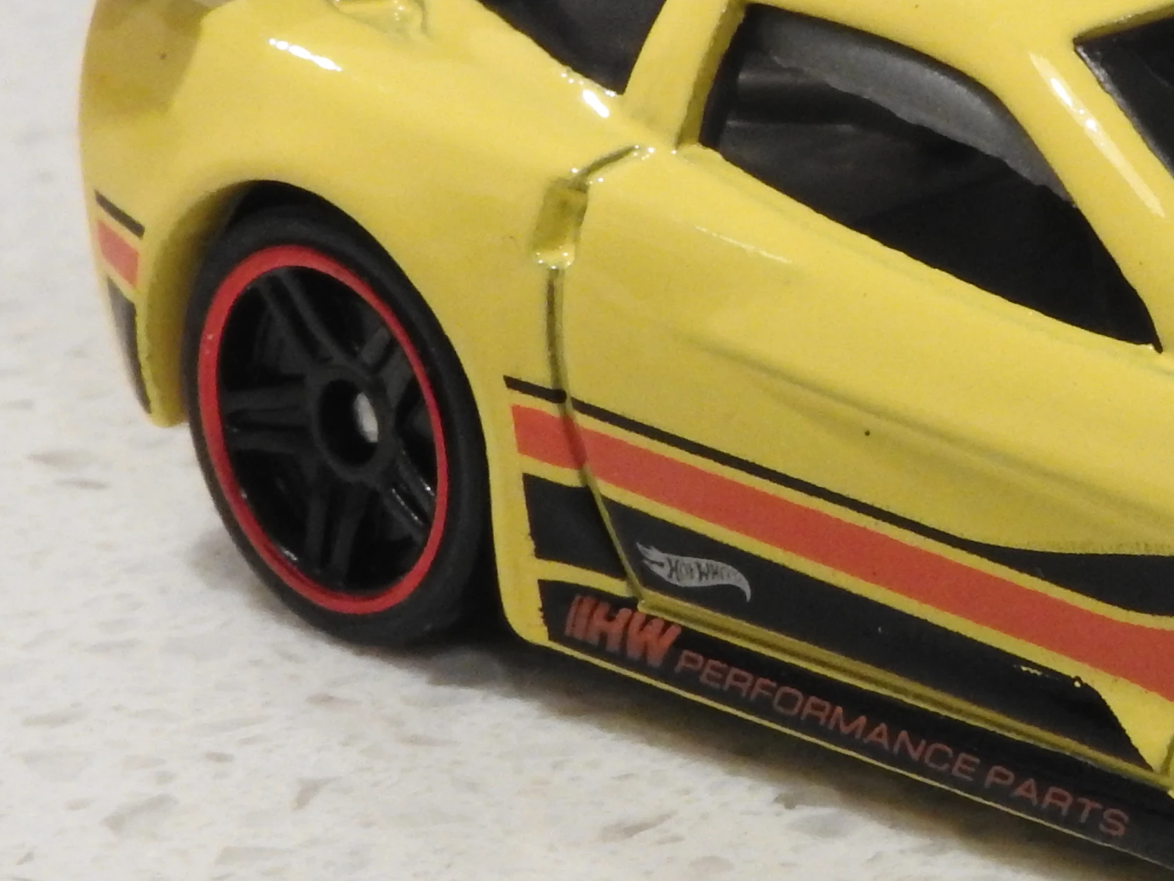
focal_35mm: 165
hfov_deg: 11.8
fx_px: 5596
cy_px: 470
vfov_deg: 9.0
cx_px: 1302
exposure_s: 1/10
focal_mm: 10.7
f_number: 7.6
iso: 640
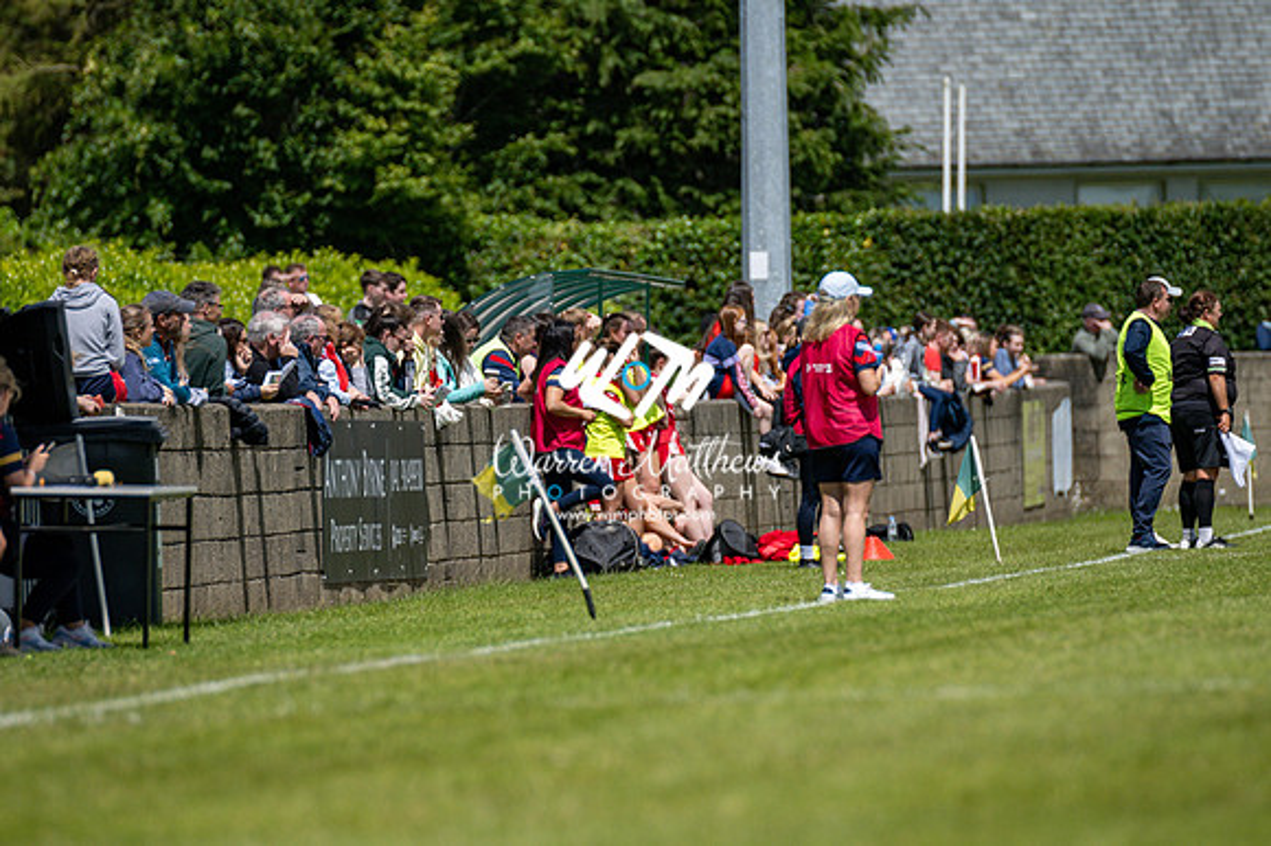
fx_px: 15878
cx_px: 636
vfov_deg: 3.1
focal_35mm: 450
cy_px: 423
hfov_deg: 4.6
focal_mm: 300
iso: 180
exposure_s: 1/6400
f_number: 2.8
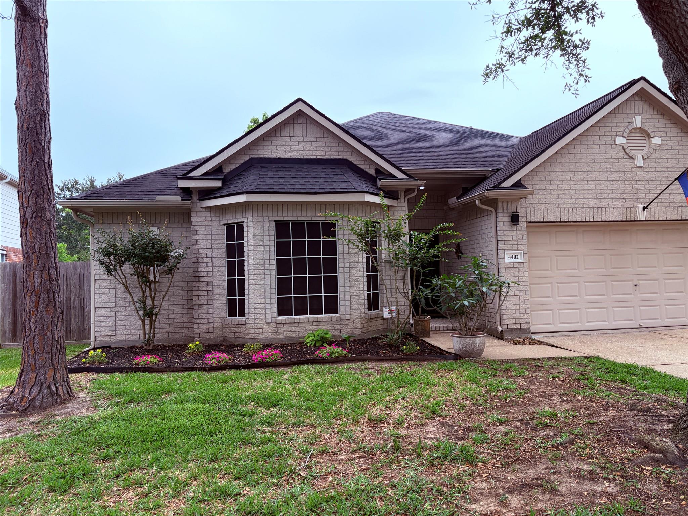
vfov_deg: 53.1
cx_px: 344
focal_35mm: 26
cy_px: 258
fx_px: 517
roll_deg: +1.1
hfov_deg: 67.3
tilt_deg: +1.5
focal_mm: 5.96
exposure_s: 1/1626
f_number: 1.6
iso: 64
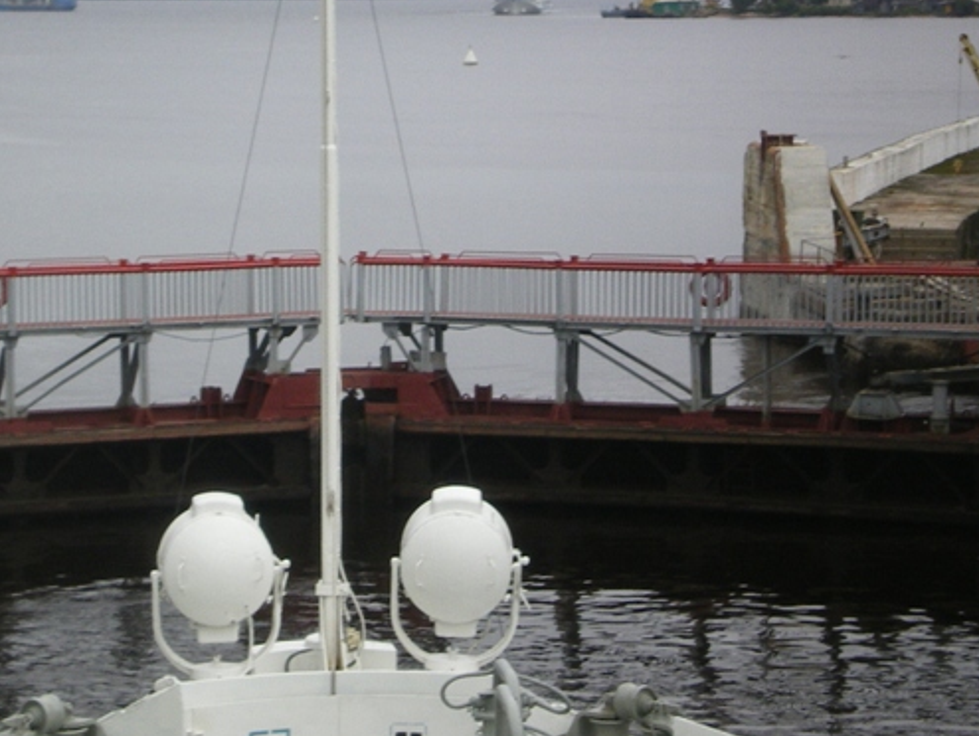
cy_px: 285
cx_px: 350
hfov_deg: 15.5
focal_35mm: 127
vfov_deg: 11.7
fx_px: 3594
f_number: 6.5
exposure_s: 1/60
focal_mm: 12.3
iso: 125
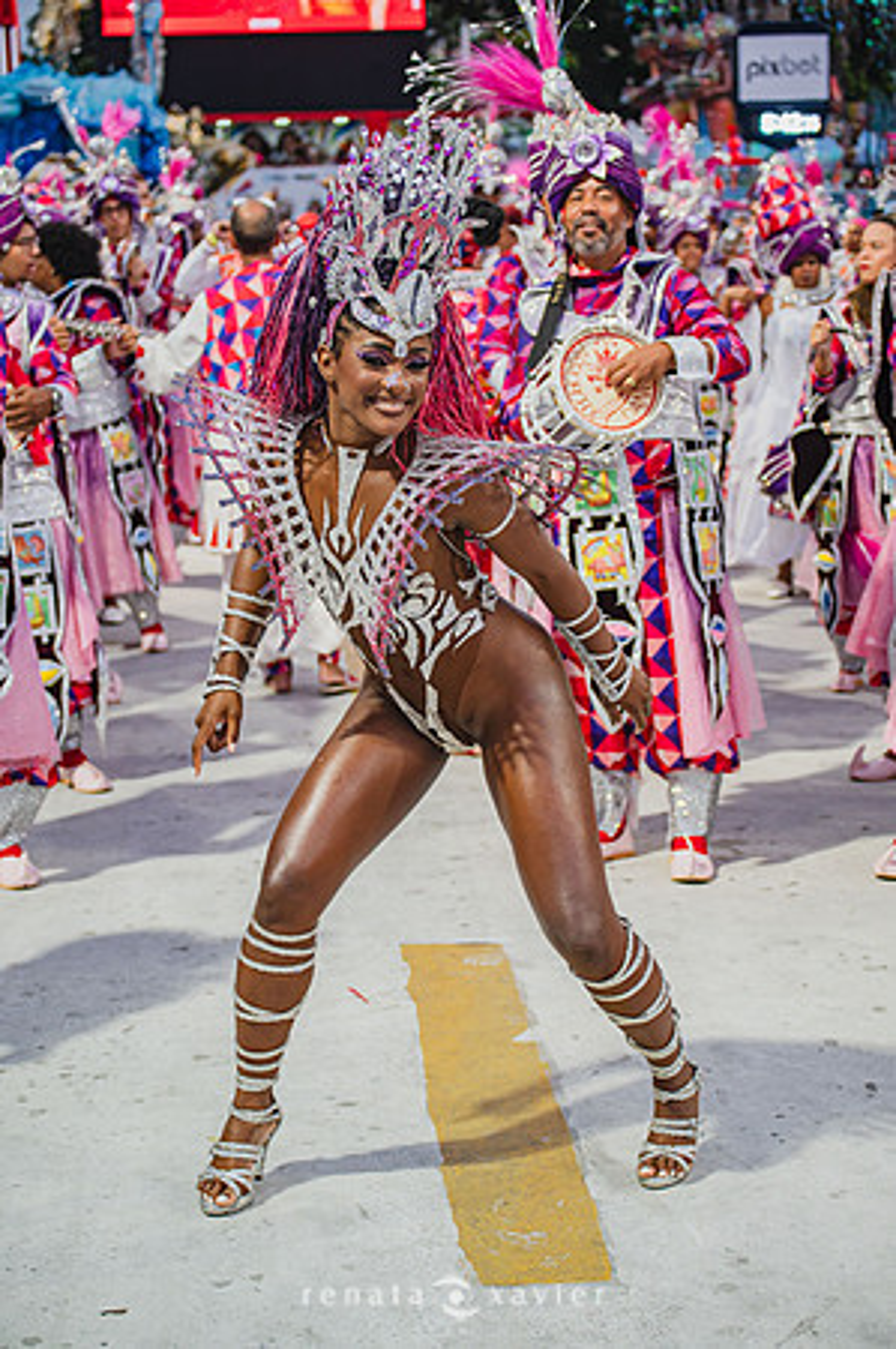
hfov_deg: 19.4
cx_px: 448
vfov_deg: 28.9
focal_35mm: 70
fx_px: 2619
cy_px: 674
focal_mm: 70
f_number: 4.5
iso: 800
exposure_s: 1/250
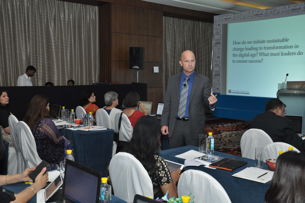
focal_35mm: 39
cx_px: 152
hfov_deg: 49.6
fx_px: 330
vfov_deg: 34.1
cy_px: 102
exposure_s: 1/125
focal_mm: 26
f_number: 5
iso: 1250
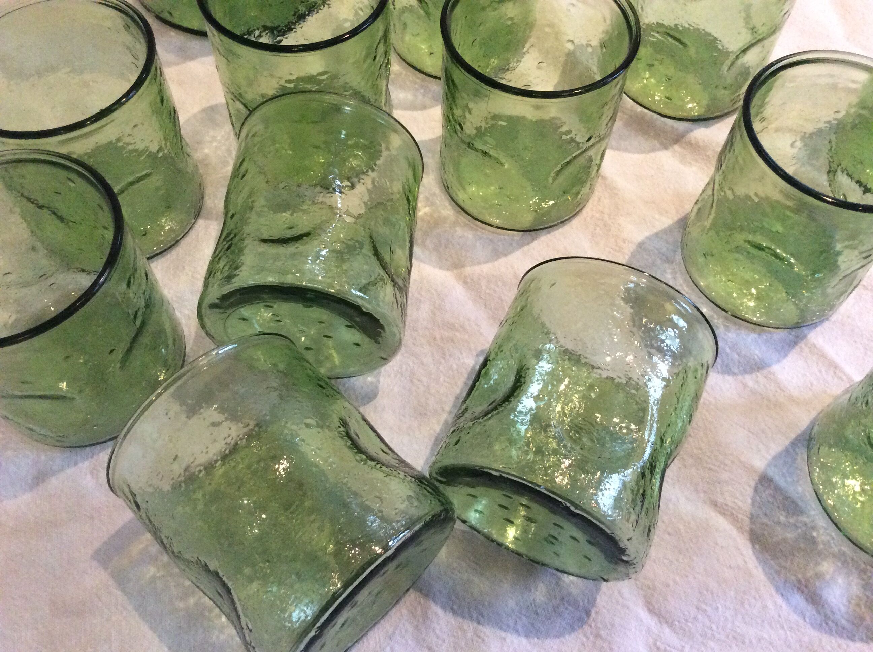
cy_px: 326
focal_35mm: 32
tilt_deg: -61.7
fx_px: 806
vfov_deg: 44.1
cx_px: 436
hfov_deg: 56.9
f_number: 2.4
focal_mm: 3.3
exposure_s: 1/25
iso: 250
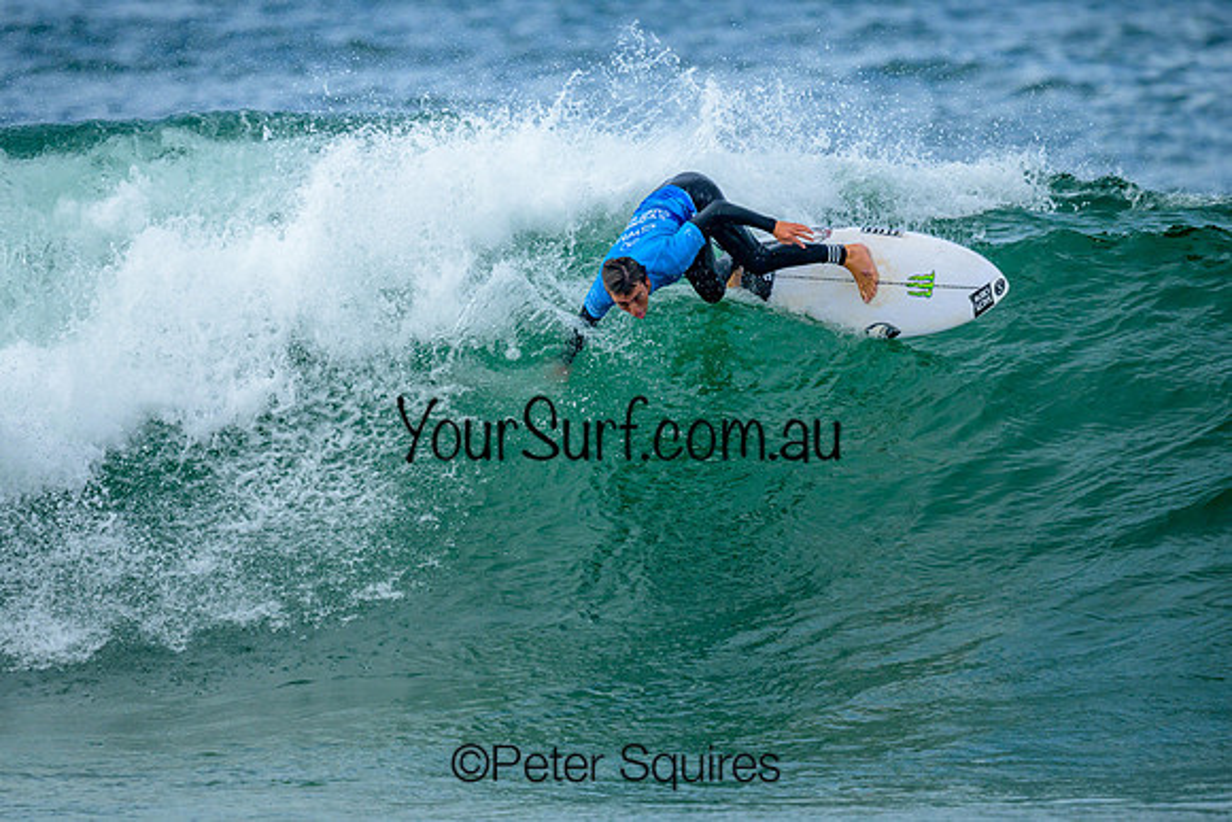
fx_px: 34761
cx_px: 450
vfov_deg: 1.4
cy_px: 406
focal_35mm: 1016
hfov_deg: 2.0
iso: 280
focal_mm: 800
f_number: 6.3
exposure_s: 1/2000
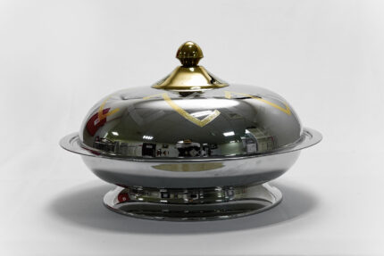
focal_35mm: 70
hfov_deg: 28.8
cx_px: 192
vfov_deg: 19.5
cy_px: 128
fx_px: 747
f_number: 13
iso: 3200
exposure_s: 1/100
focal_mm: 70
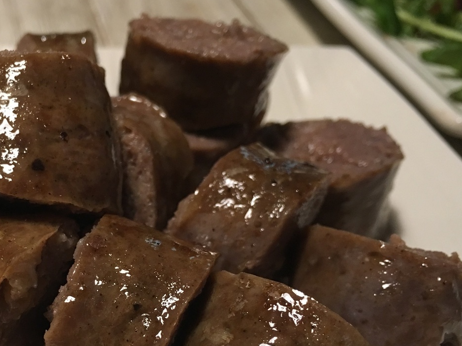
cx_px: 116
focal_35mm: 49
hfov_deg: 37.9
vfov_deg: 29.1
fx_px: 654
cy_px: 272
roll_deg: -6.3
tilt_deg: -39.1
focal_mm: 4.15
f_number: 2.2
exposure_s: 1/15
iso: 64
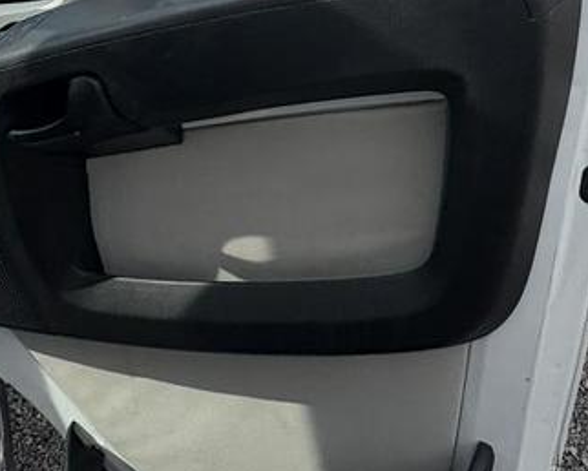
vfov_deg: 32.1
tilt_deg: -6.4
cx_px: 418
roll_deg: +0.7
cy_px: -104
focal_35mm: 38
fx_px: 662
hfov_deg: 46.7
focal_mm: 2.22
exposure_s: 1/1672
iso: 50
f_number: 2.2
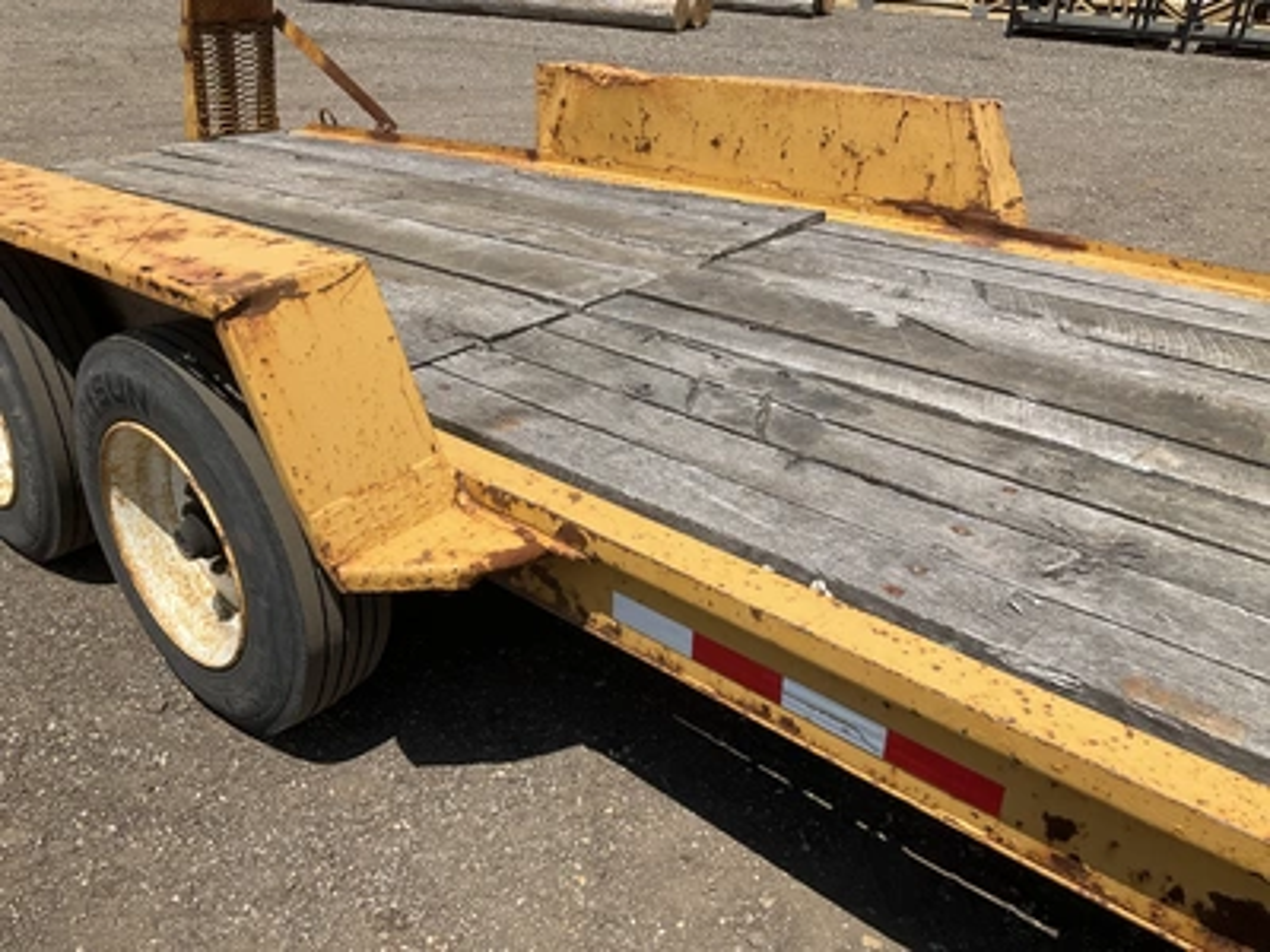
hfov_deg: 61.7
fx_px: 1064
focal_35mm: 29
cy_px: 476
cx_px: 635
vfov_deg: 48.2
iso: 25
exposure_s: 1/1984
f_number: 1.8
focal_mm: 3
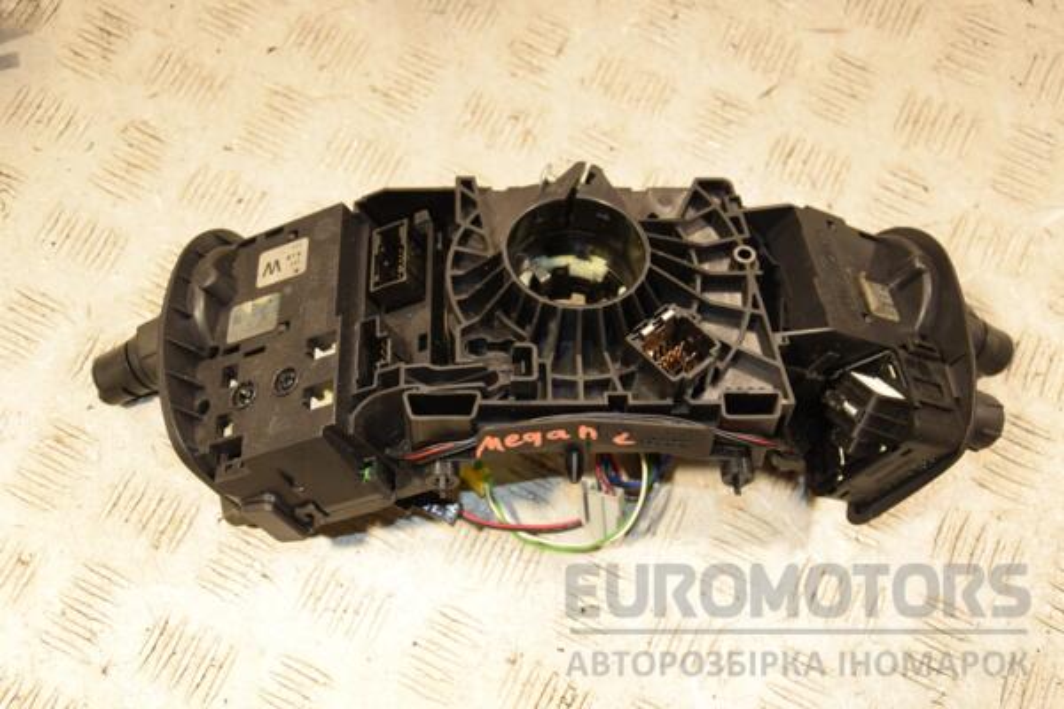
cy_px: 354
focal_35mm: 45
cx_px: 532
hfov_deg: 43.6
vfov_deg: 29.9
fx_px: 1330
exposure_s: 1/160
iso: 800
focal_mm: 30
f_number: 5
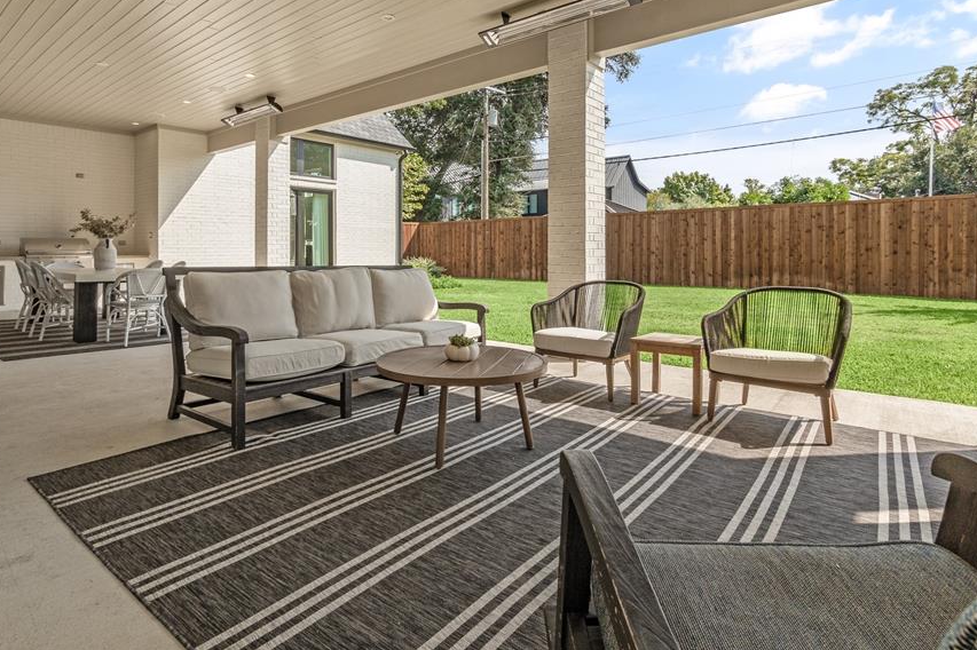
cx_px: 459
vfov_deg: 66.9
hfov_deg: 89.9
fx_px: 488
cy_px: 274
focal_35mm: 18
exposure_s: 1/200
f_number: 11
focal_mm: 10
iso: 200
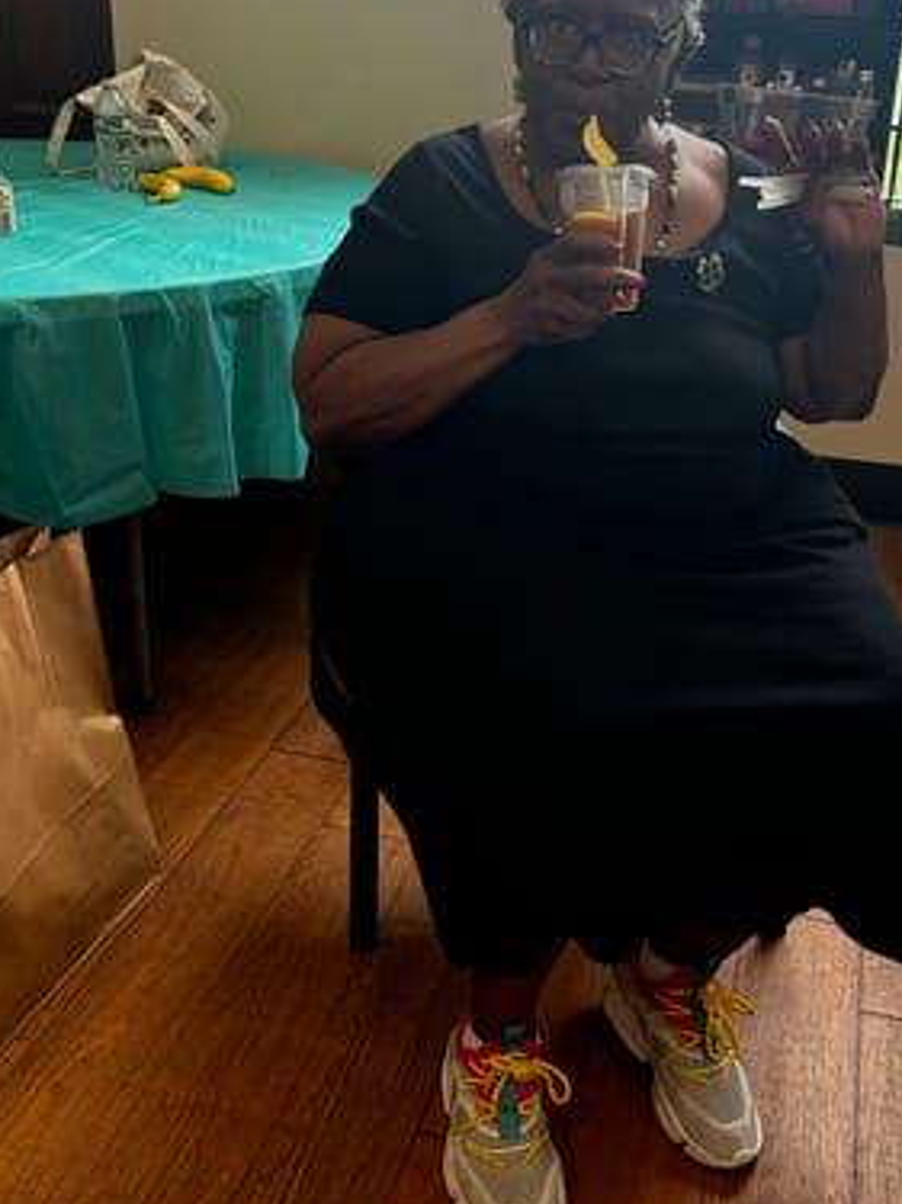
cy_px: 458
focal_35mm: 37
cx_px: 578
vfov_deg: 49.7
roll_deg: -4.1
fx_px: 1286
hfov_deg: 38.3
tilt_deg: -21.9
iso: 125
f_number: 1.5
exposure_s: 1/88
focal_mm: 5.7
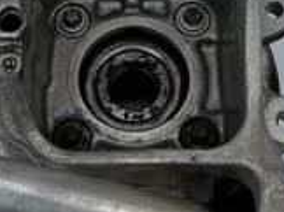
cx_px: 138
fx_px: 844
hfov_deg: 19.1
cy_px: 16
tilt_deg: -68.0
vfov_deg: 14.2
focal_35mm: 103
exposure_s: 1/3077
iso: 50
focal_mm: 5.7
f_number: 1.5
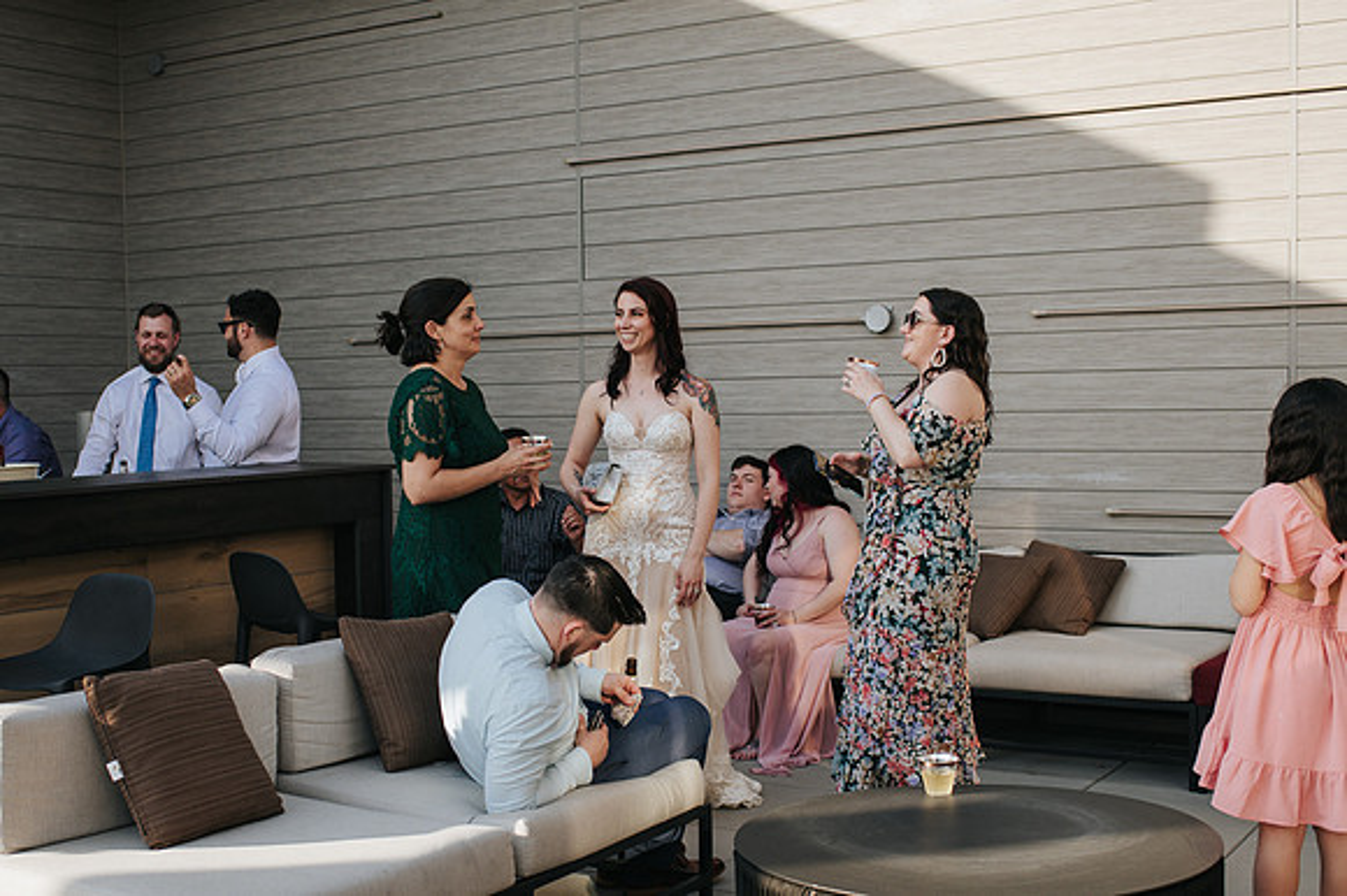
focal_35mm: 48
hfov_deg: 41.2
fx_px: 1785
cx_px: 553
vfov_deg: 28.2
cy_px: 509
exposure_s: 1/1000
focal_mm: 35
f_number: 3.5
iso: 250
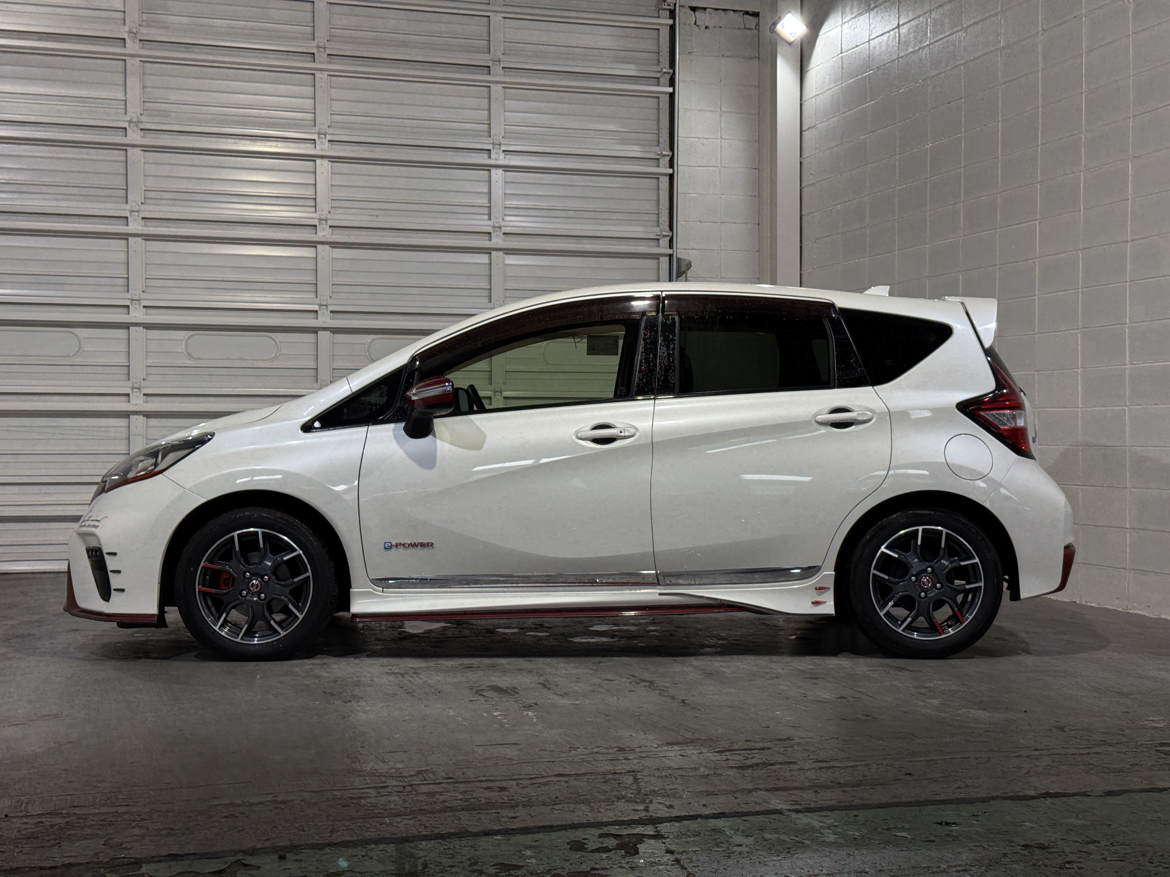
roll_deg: -0.1
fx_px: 1622
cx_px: 585
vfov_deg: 30.3
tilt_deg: -0.4
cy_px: 438
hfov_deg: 39.7
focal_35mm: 48
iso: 100
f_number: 1.78
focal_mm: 6.76
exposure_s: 1/120
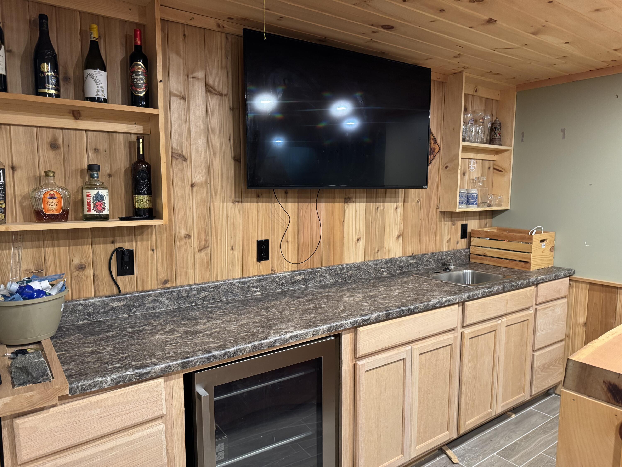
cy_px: 234
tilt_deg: -7.0
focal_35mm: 24
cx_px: 311
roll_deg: +0.0
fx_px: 431
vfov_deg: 56.8
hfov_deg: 71.6
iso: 400
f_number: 1.78
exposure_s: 1/60
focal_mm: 6.76
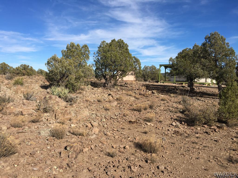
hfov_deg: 61.7
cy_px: 89
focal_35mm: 29
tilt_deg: -4.1
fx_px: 199
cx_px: 119
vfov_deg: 48.2
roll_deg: -0.1
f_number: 2.2
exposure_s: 1/2198
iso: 25
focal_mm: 4.15
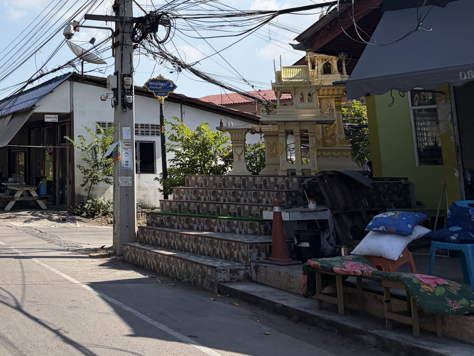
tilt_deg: +5.3
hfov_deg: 35.7
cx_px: 39
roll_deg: -1.1
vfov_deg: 27.9
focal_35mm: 50
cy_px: 28
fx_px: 685
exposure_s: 1/4950
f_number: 1.6
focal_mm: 5.96
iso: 50
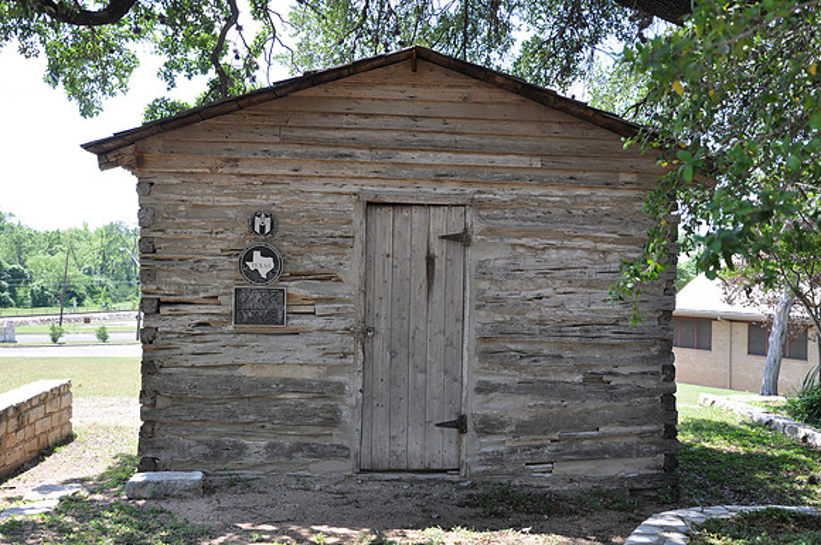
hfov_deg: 46.5
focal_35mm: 42
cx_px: 410
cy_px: 272
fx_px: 956
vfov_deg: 31.8
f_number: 5.6
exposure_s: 1/125
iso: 220
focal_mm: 28
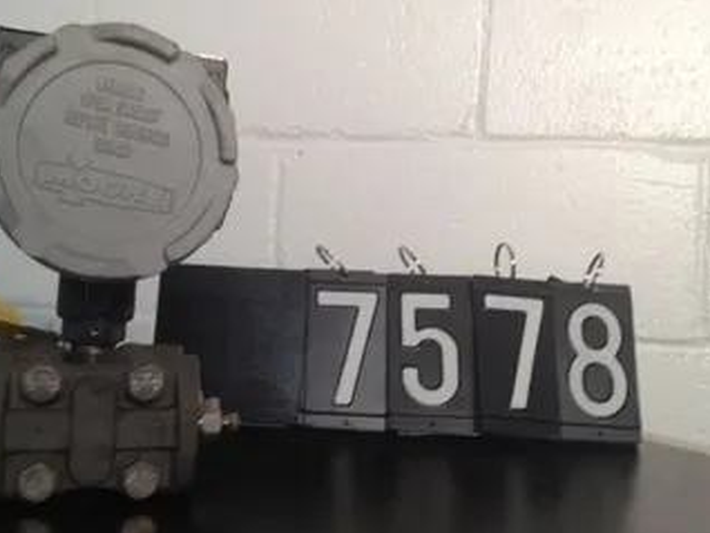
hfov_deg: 42.7
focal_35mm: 44
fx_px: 903
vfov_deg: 32.9
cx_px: 277
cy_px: 261
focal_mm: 4.28
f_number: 2.4
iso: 50
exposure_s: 1/24
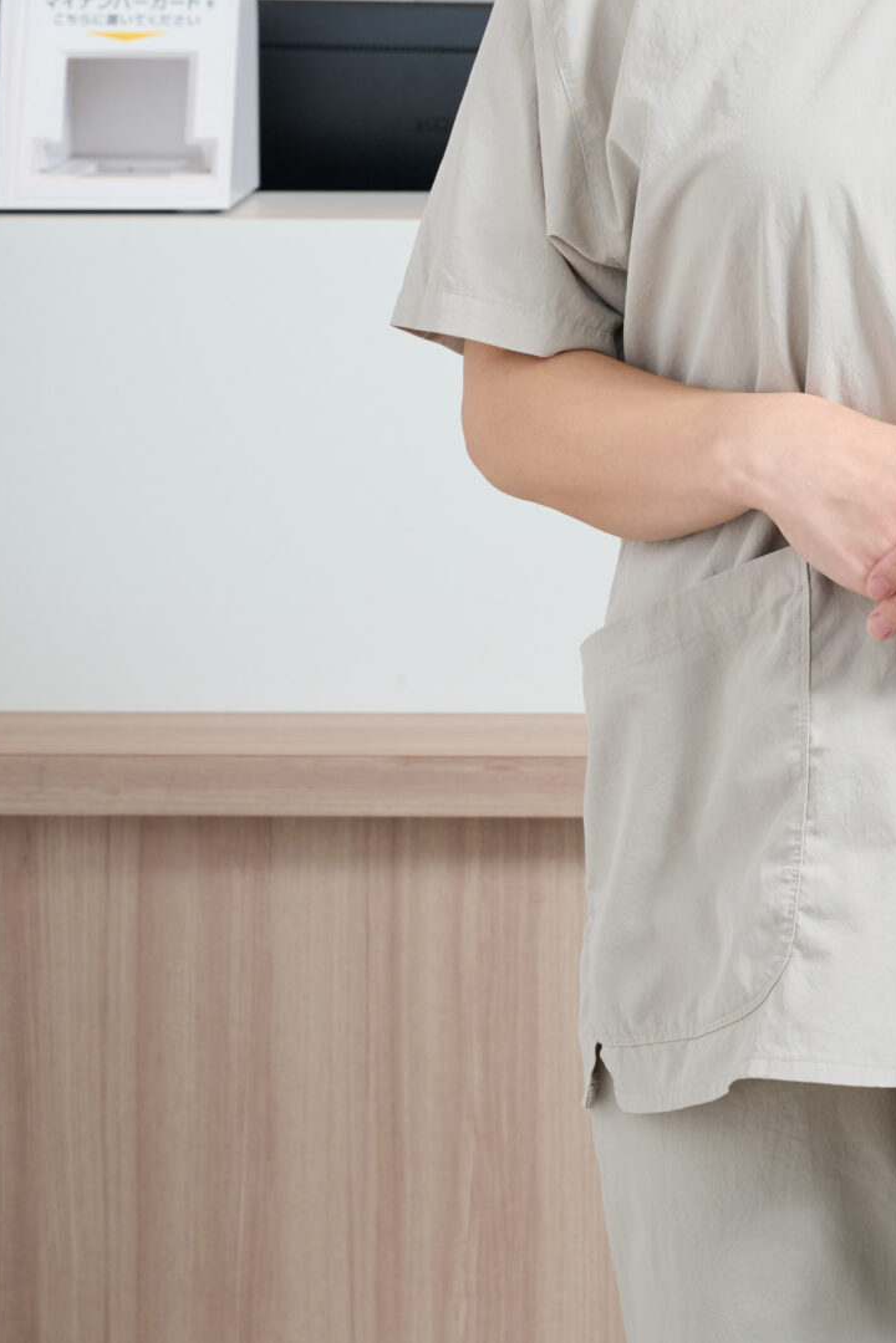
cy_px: 57
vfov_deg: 12.3
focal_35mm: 166
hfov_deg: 8.2
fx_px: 6197
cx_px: 969
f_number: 7.1
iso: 250
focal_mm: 70
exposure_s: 1/125
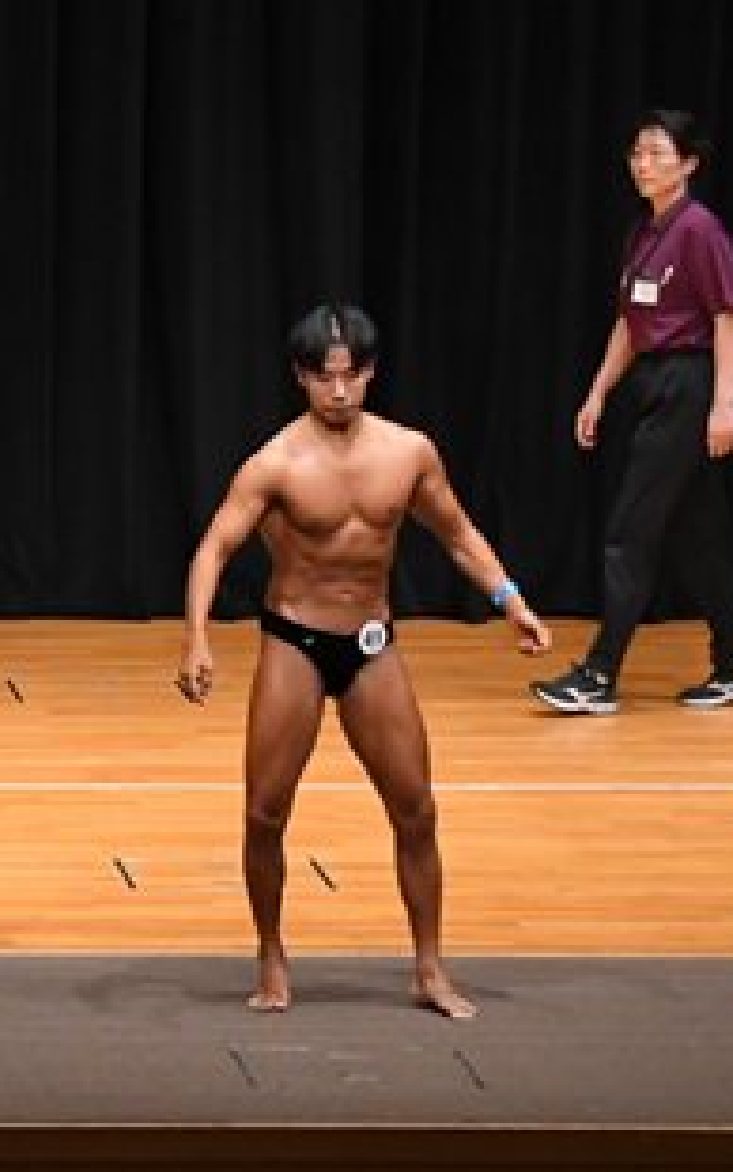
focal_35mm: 267
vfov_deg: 7.9
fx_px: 8526
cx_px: -531
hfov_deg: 4.9
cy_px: 541
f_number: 5.6
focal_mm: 70
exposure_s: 1/400
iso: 4000
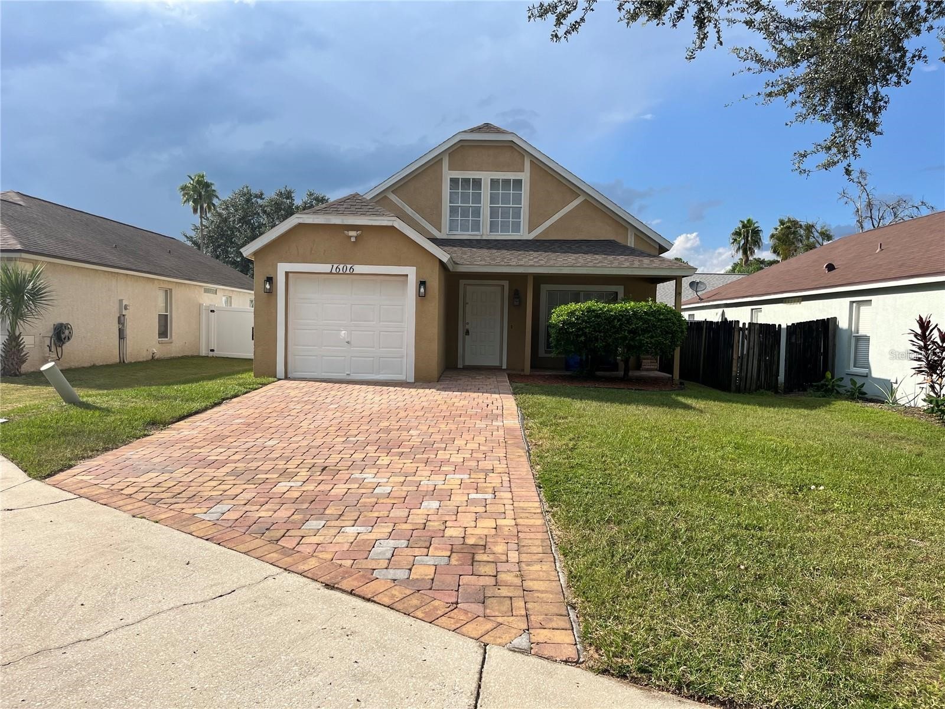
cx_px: 472
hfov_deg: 67.3
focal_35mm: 26
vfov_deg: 53.1
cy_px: 354
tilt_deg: -1.4
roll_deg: +0.2
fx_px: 710
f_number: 1.6
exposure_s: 1/3521
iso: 50
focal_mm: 5.1
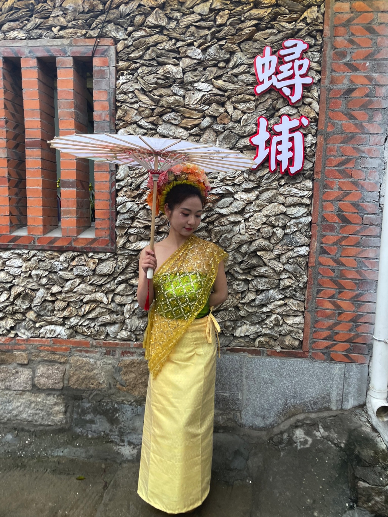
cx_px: 194
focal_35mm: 26
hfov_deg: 53.1
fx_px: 389
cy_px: 258
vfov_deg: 67.3
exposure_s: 1/100
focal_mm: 4.2
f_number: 1.6
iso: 80
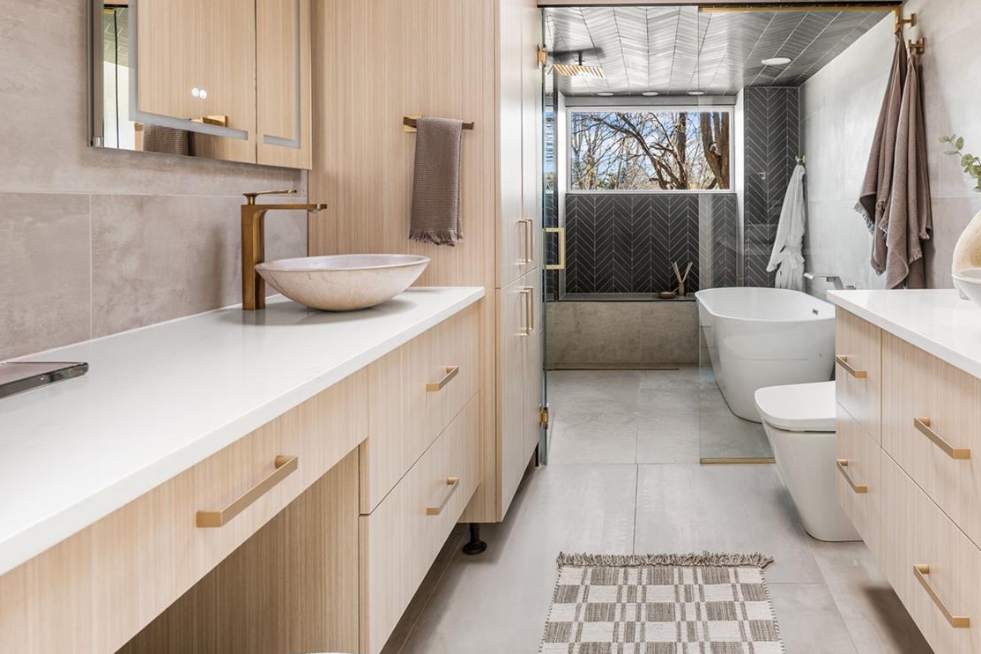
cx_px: 650
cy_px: 210
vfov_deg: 52.5
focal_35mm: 24
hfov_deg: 72.3
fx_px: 646
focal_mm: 16.5
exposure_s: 1.6
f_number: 8
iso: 125
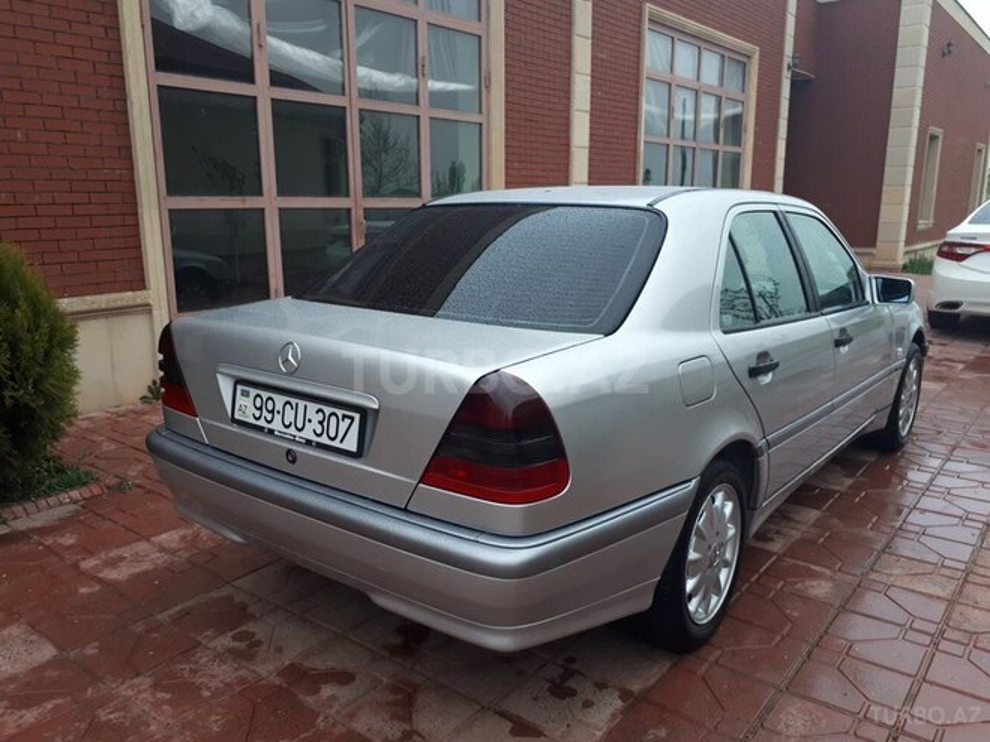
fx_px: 772
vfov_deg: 51.4
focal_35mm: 27
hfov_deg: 65.3
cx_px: 495
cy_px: 371
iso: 80
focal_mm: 3.6
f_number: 1.9
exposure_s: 1/33
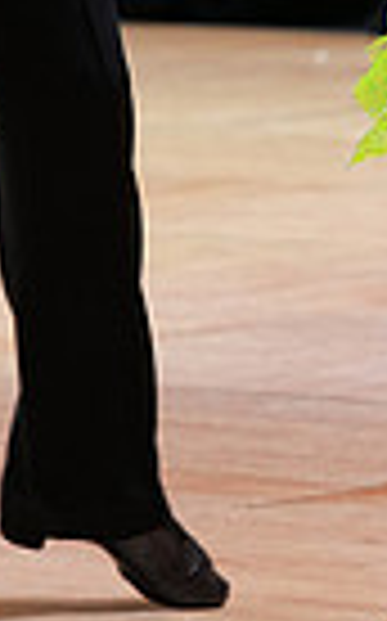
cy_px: -252
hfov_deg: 3.2
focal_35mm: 411
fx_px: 6950
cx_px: 443
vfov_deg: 5.1
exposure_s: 1/250
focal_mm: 96
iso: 2500
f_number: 4
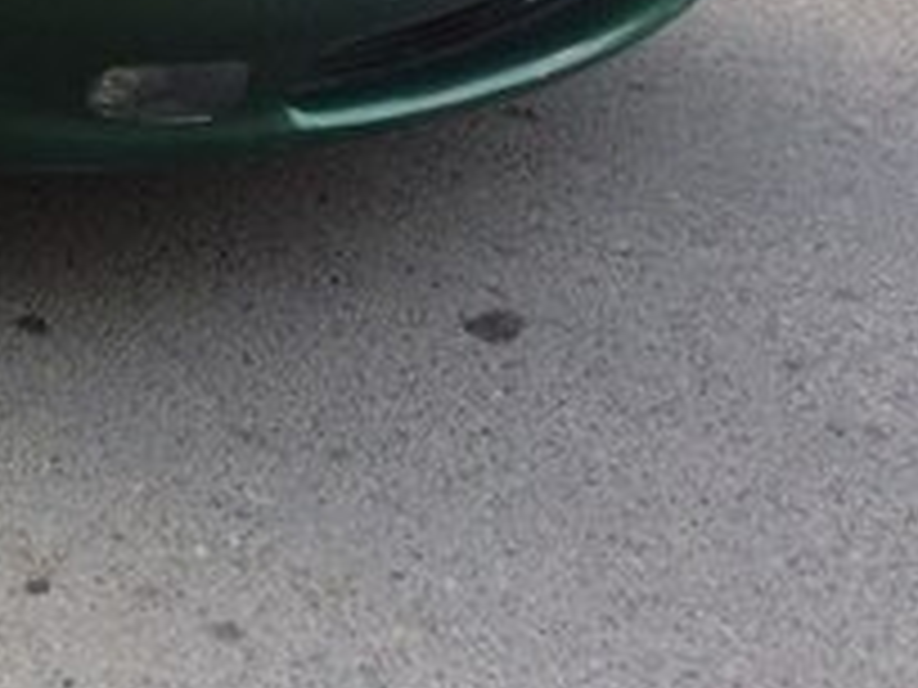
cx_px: -500
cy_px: -254
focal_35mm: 94
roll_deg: +1.2
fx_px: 2493
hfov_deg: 18.3
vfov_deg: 14.9
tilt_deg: -15.2
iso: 80
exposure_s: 1/33
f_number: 2.2
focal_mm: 4.15
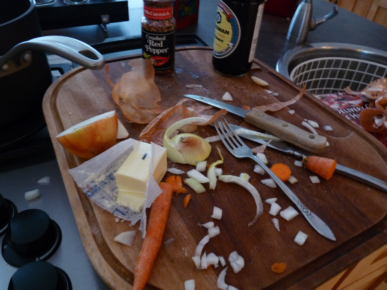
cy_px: 145
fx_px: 302
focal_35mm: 27
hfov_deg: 65.3
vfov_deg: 51.4
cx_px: 194
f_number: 2.8
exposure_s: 1/15
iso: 400
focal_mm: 4.8
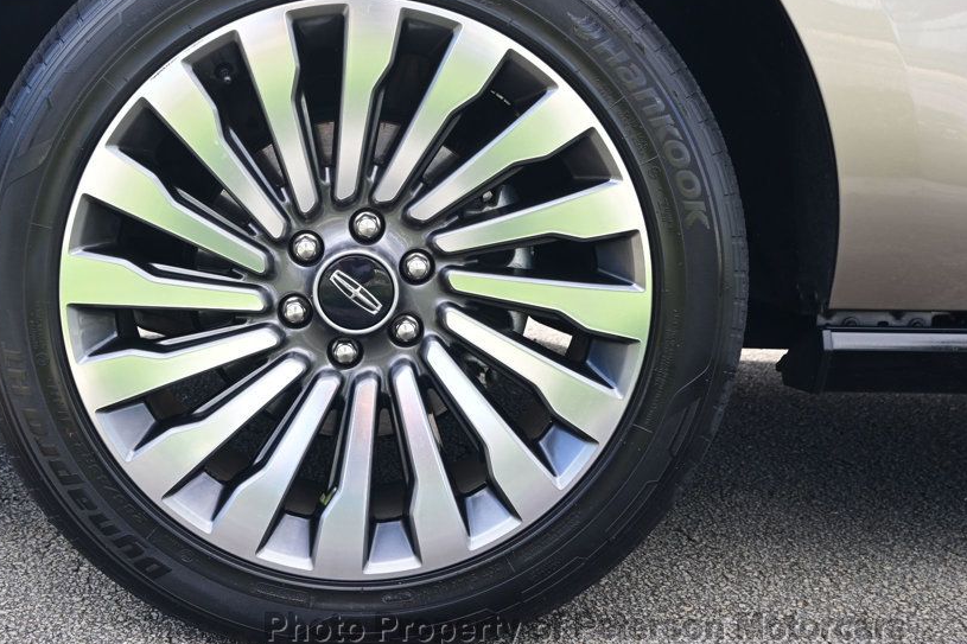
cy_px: 259
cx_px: 362
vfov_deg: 27.5
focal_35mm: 49
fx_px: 1316
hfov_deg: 40.1
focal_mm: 26
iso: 100
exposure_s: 1/100
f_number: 5
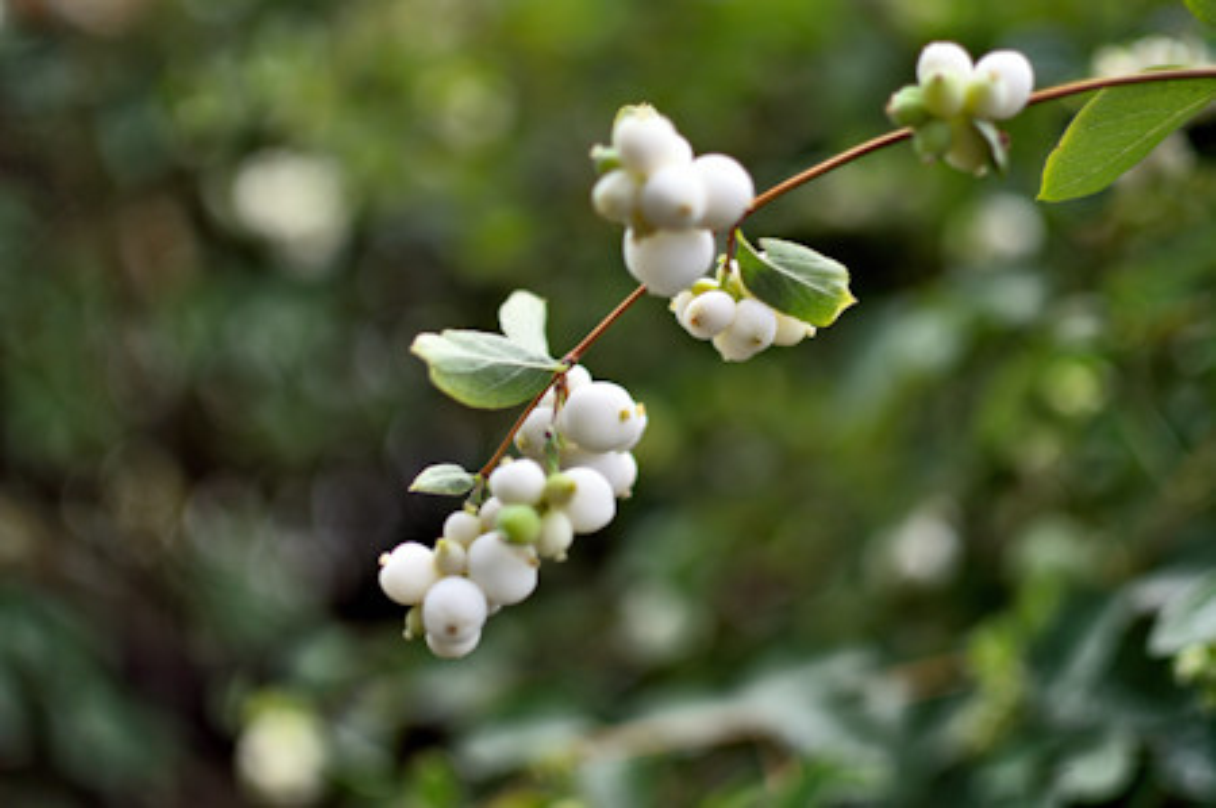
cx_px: 608
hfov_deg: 37.9
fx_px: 1771
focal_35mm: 52
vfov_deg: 25.7
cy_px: 404
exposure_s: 1/25
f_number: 2
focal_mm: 35
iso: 100
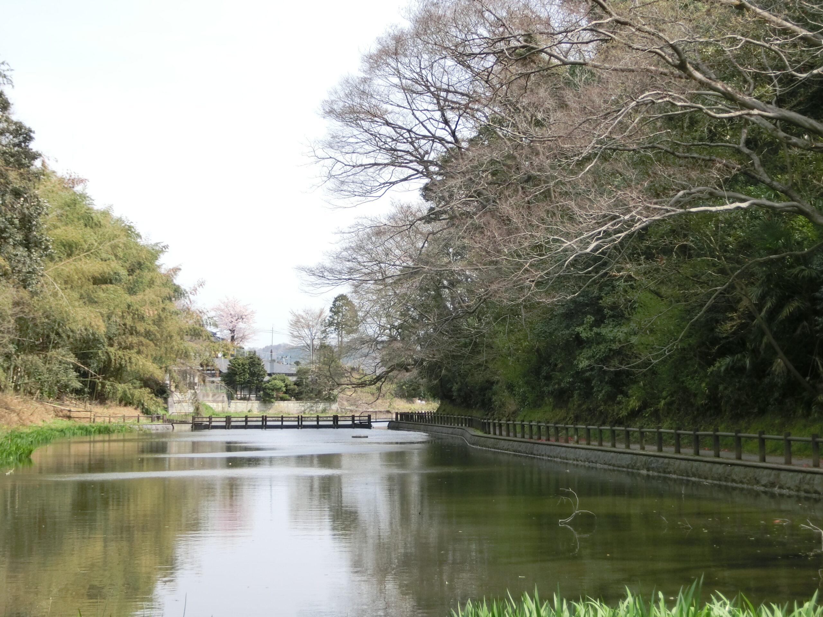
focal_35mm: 63
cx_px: 412
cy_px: 308
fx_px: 1498
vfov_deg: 23.3
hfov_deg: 30.7
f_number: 4.6
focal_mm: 11.17
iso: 80
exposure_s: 1/320
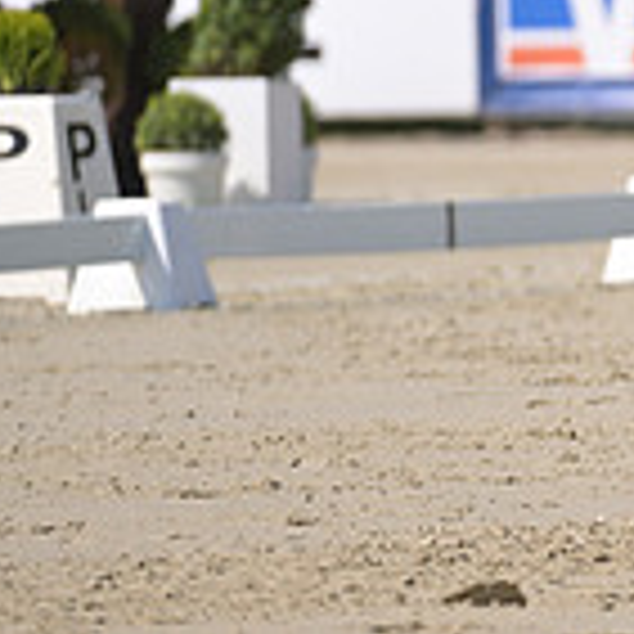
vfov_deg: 1.5
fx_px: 23892
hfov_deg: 1.5
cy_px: -232
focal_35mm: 1153
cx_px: 1232
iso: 200
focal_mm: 330
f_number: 5
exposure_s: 1/1250
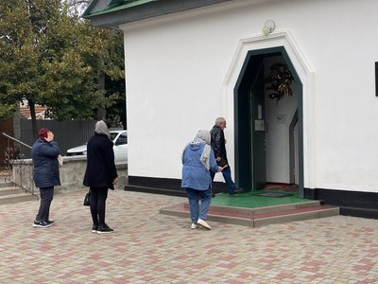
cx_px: 189
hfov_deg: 36.8
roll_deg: +1.3
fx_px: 568
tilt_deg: -1.1
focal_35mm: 52
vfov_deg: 28.0
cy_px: 142
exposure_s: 1/510
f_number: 2
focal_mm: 6
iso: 20
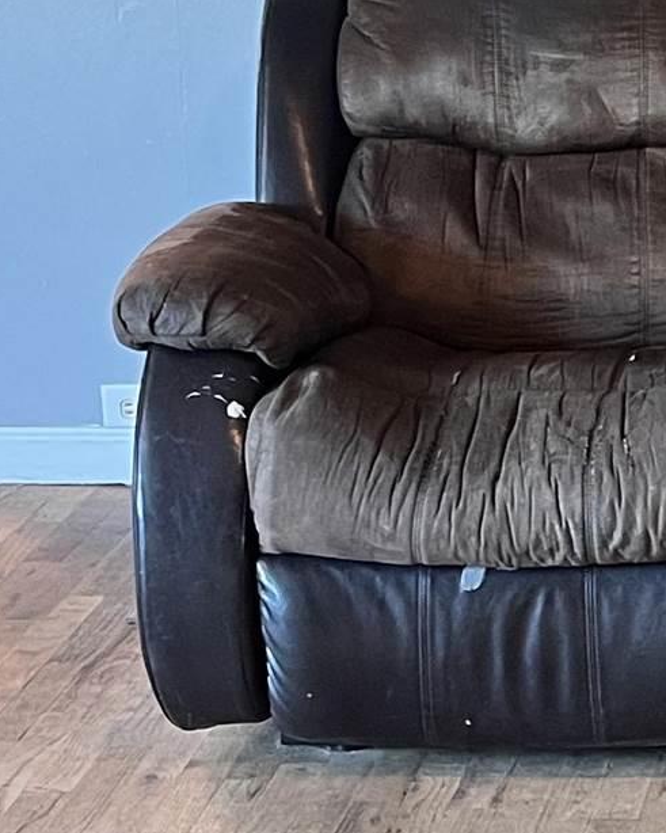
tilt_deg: -14.5
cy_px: 322
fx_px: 3130
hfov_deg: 11.8
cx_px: 863
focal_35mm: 127
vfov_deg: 15.1
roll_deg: +0.1
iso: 250
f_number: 1.5
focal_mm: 5.7
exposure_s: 1/60
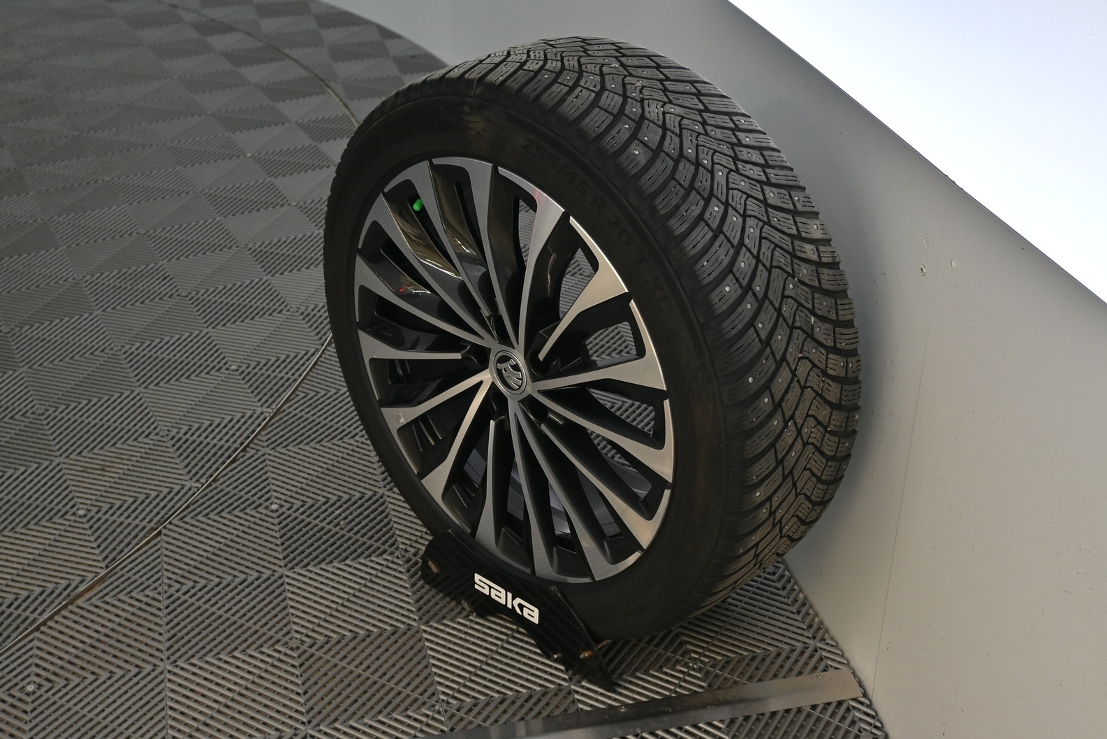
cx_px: 547
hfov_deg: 42.7
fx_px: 1415
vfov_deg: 29.3
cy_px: 371
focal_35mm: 46
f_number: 4.8
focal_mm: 30
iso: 360
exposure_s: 1/50
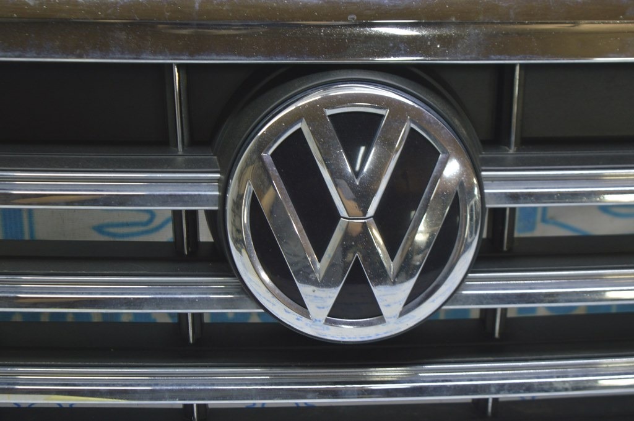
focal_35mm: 82
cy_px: 210
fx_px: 1452
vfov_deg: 16.5
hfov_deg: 24.6
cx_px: 317
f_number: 5.6
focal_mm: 55
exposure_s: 1/20
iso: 400
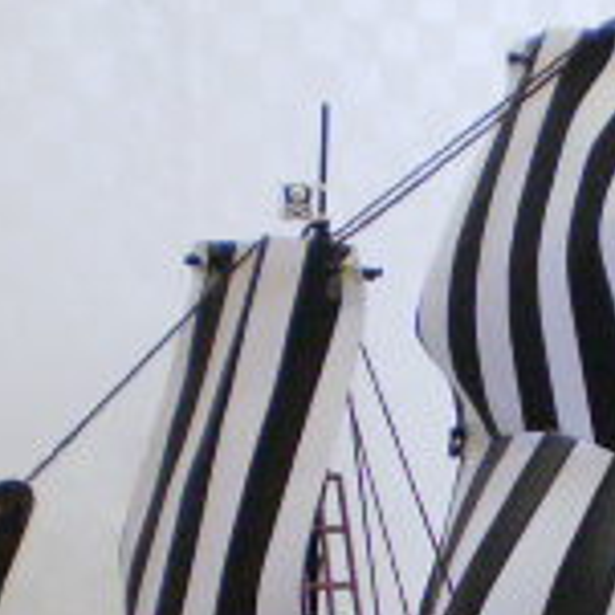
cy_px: 729
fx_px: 2714
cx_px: 554
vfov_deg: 12.6
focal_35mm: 135
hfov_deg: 12.8
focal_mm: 6.3
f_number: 3.1
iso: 400
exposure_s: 1/40
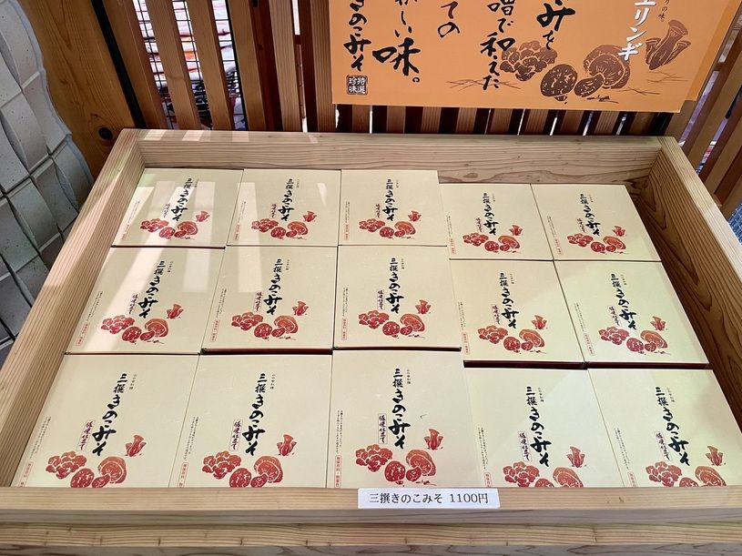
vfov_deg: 53.1
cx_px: 371
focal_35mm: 26
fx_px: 557
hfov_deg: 67.3
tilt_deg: -46.6
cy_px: 278
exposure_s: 1/50
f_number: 1.6
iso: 160
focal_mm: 4.2
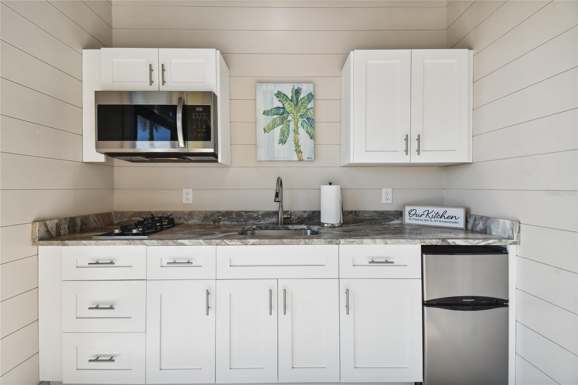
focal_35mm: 15
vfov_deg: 77.3
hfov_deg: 100.4
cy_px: 192
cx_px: 289
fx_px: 241
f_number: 7.1
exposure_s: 1/60
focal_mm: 10
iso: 100
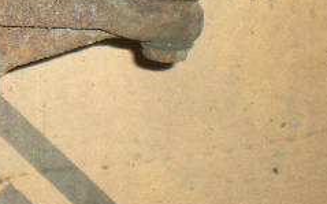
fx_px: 962
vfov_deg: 11.6
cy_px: -104
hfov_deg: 18.0
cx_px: -101
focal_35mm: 108
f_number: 4.6
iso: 133
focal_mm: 6.3
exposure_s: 1/60
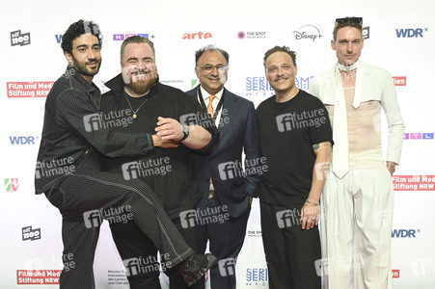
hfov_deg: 53.2
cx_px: 218
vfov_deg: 36.8
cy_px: 144
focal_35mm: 36
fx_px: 435
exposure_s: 1/200
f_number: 5
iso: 1600
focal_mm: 36
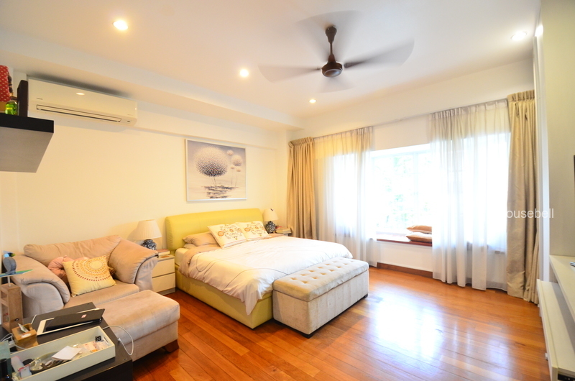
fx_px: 239
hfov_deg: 100.5
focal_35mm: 15
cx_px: 288
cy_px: 190
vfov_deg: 77.1
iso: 1250
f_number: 4.5
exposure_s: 1/13
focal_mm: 10
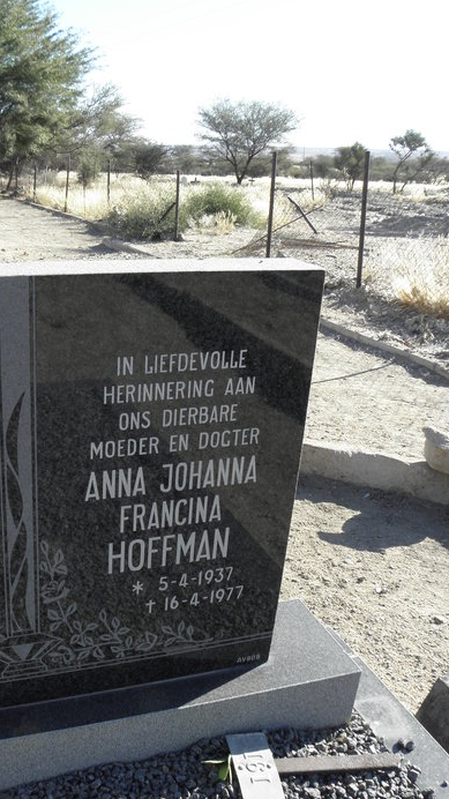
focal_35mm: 34
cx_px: 107
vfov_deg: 57.8
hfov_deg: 33.9
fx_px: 720
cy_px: 461
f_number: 5.6
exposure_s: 1/100
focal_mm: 4.83
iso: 64
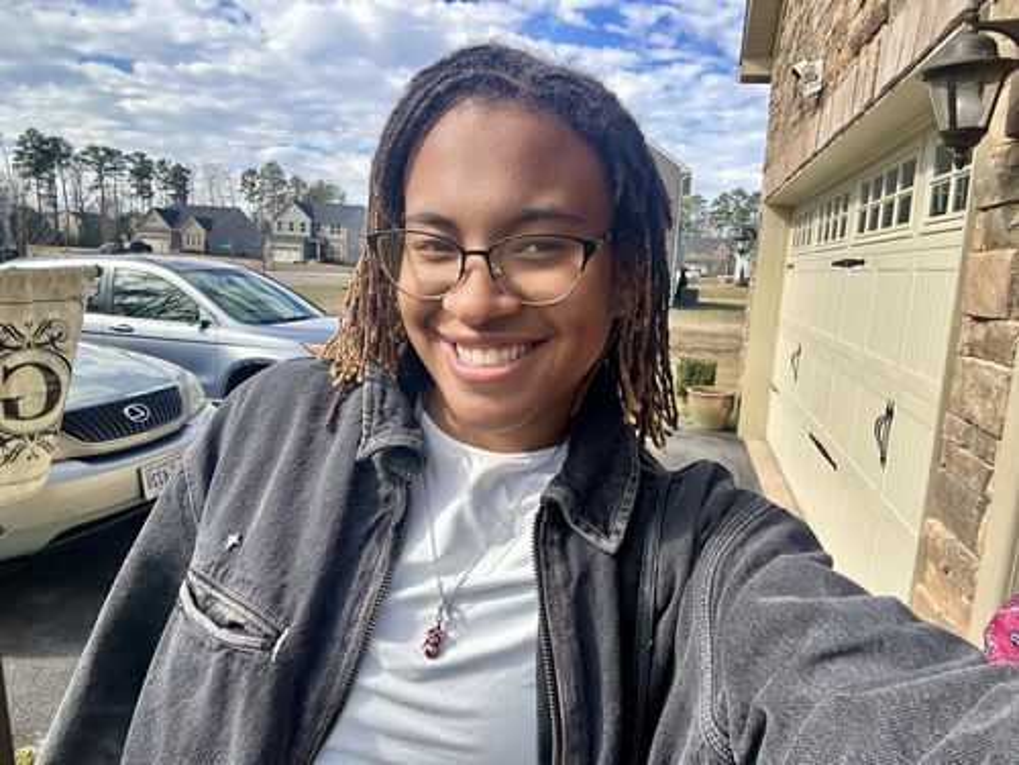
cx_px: 510
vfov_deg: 58.9
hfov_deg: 73.9
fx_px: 677
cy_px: 382
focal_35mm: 23
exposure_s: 1/395
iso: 25
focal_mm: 2.69
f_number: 1.9
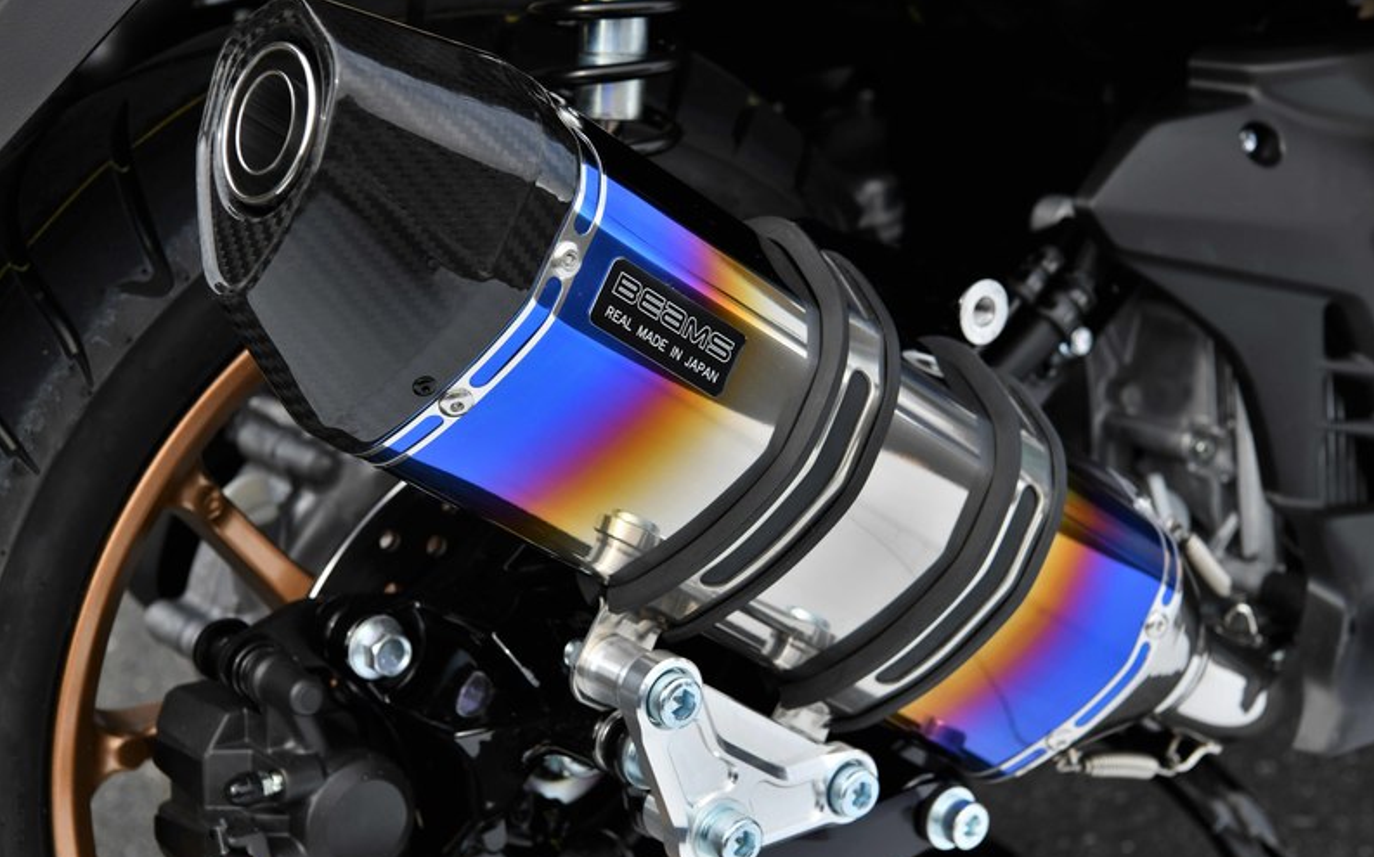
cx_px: 690
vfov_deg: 18.1
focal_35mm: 72
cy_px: 428
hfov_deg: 28.6
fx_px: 2695
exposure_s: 1/500
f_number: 9
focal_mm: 70
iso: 400
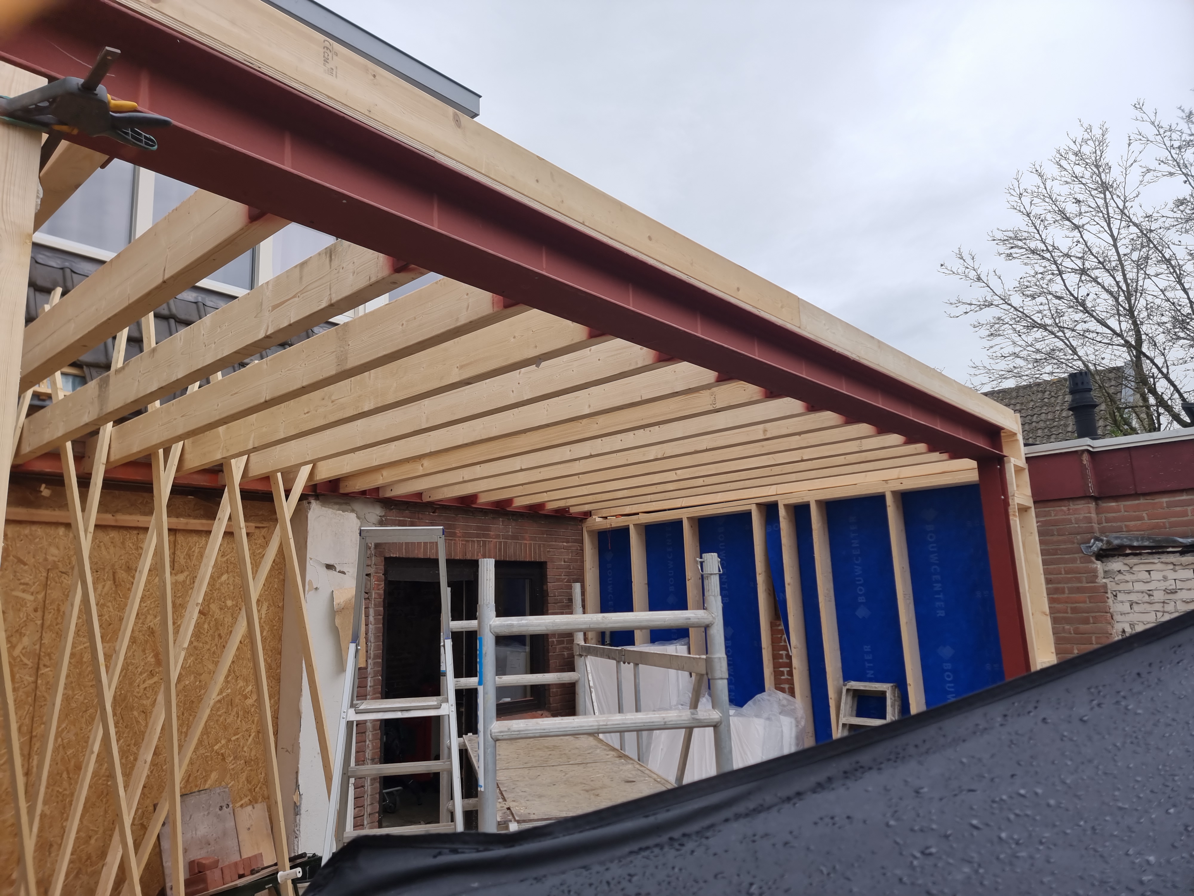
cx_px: 597
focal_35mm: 24
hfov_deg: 71.6
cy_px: 448
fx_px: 828
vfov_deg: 56.8
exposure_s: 1/100
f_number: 1.8
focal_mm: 6.7
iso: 50
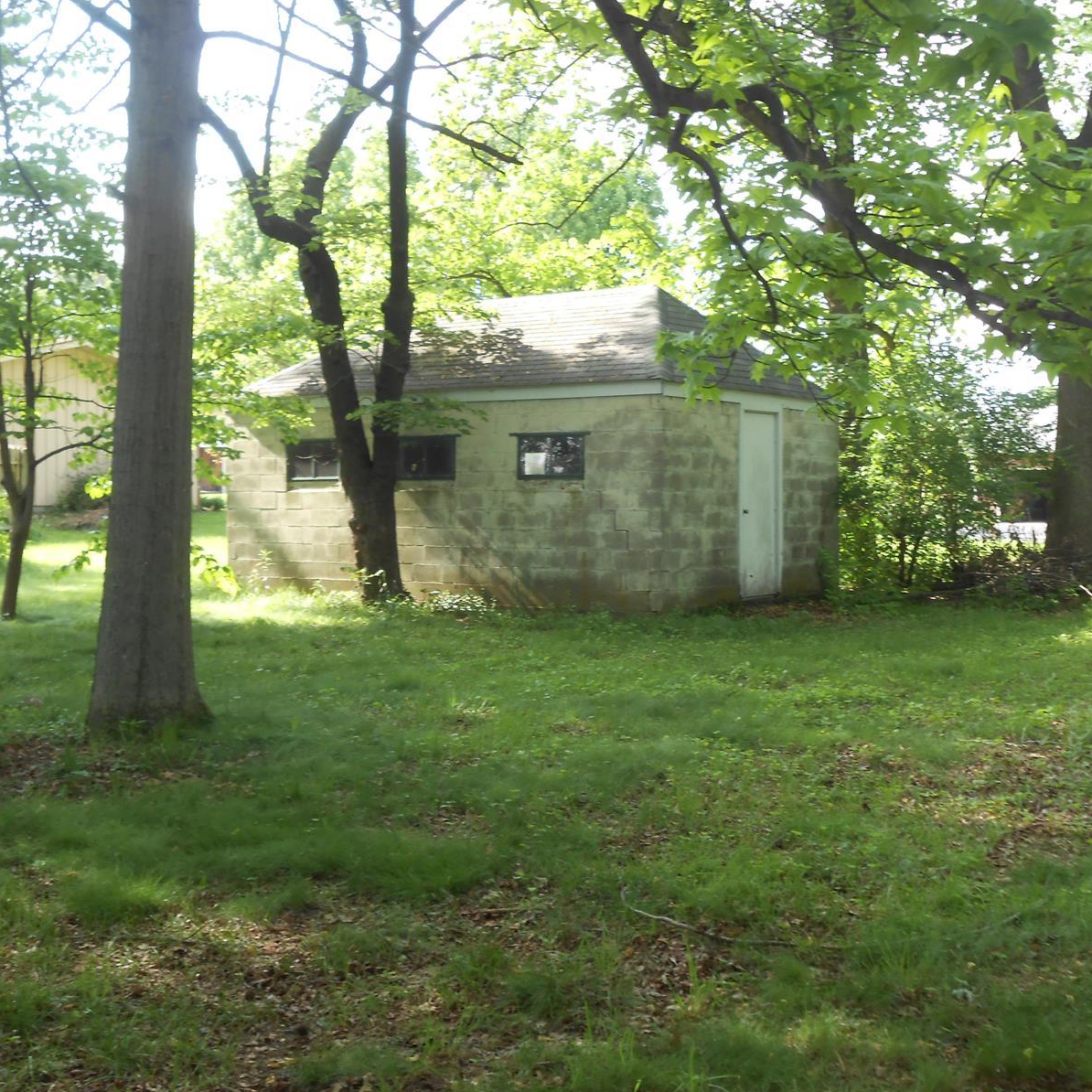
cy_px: 547
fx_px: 1606
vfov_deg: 37.6
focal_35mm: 45
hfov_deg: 37.5
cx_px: 573
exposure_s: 1/50
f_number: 4.2
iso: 80
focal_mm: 6.8
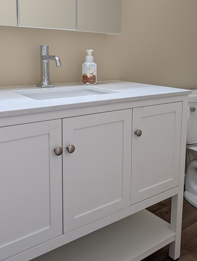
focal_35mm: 37
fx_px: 280
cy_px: 97
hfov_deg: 38.6
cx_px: 119
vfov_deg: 49.5
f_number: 1.68
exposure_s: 1/79.2
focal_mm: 6.9
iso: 84
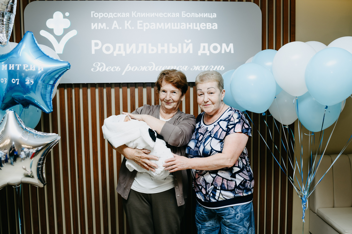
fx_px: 342
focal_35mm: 35
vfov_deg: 37.9
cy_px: 117
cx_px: 176
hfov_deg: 54.4
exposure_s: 1/160
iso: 200
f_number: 4
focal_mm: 35
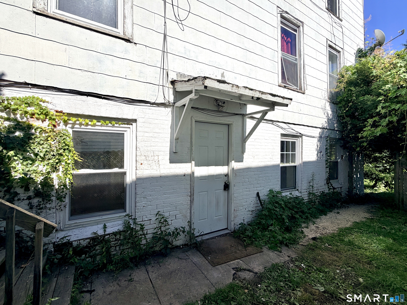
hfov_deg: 102.1
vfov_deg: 85.7
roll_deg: +0.5
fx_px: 165
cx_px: 204
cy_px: 152
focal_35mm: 14
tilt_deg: +0.0
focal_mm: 2.22
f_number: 2.2
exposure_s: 1/1698
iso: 20
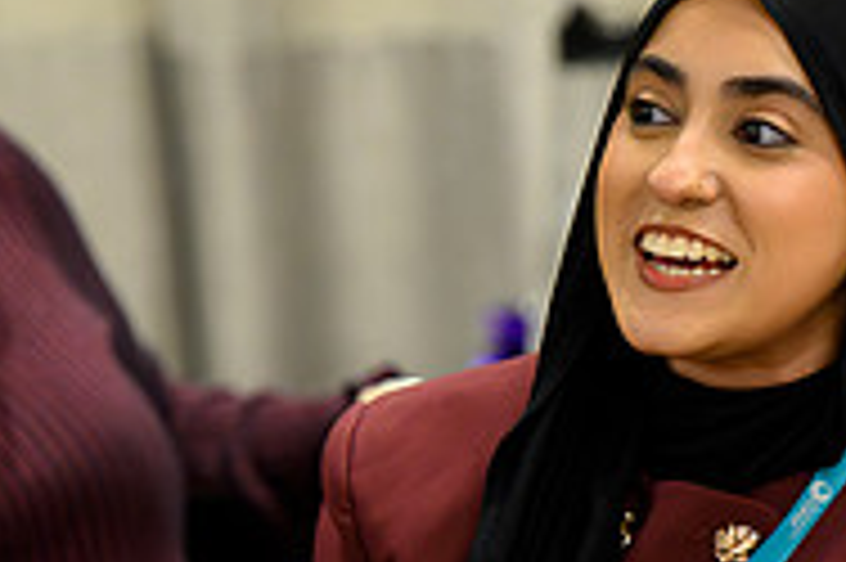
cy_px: 436
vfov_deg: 2.9
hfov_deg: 4.3
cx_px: 580
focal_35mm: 479
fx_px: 11246
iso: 2500
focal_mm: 155
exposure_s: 1/200
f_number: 2.8
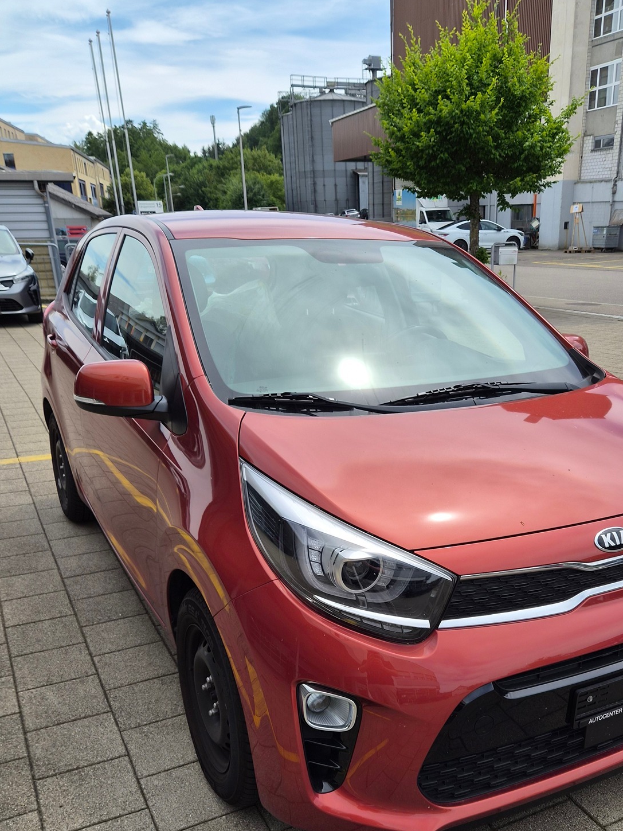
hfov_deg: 43.8
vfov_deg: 55.8
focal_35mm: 32
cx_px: 387
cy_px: 543
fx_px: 768
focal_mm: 5.4
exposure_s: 1/2696
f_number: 1.8
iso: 50
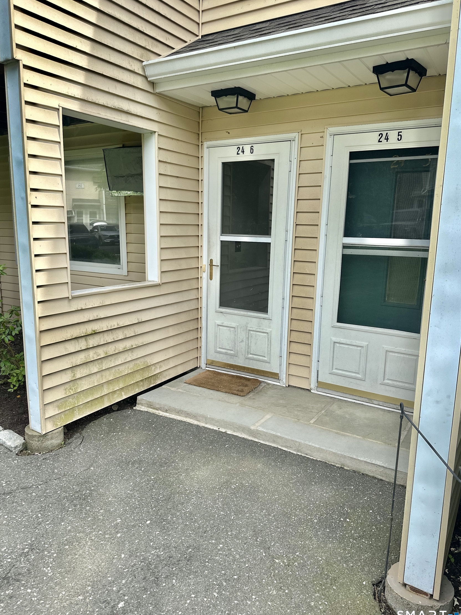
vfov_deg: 69.4
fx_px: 444
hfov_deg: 54.9
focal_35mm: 25
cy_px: 305
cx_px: 231
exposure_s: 1/1664
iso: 80
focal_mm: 6.86
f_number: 1.78
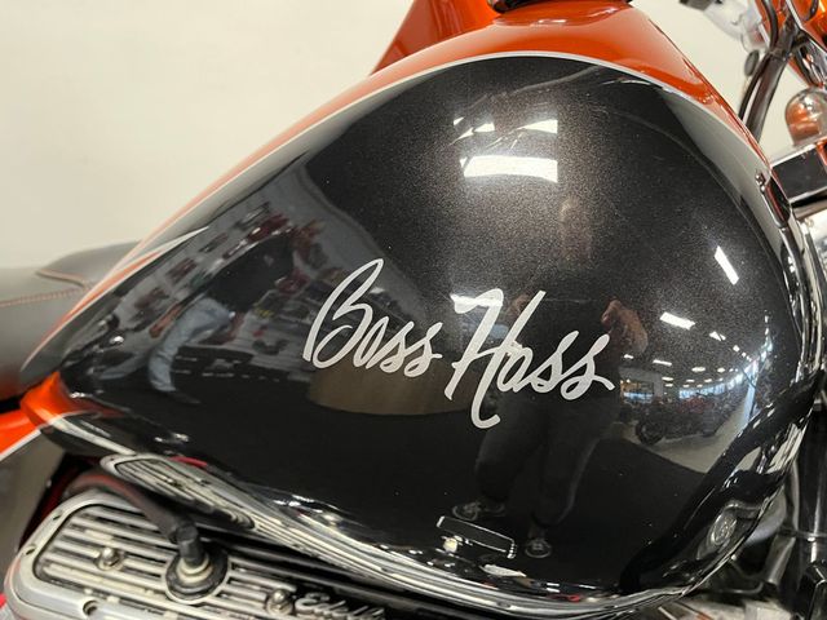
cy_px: 310
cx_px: 414
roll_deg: -6.0
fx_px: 621
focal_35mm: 26
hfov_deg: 67.3
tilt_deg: -25.9
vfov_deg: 53.1
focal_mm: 5.1
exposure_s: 1/50
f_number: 1.6
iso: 320
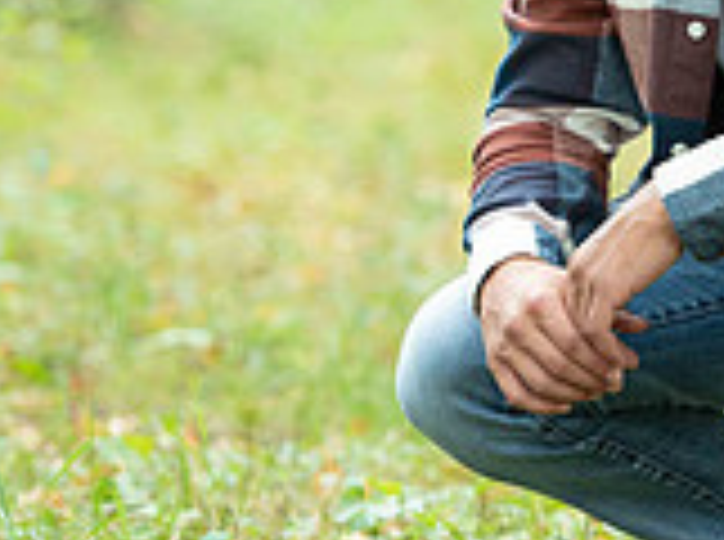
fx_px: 8848
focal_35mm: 424
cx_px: 863
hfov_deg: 4.7
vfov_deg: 3.5
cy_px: -61
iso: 400
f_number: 3.2
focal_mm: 122
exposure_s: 1/200
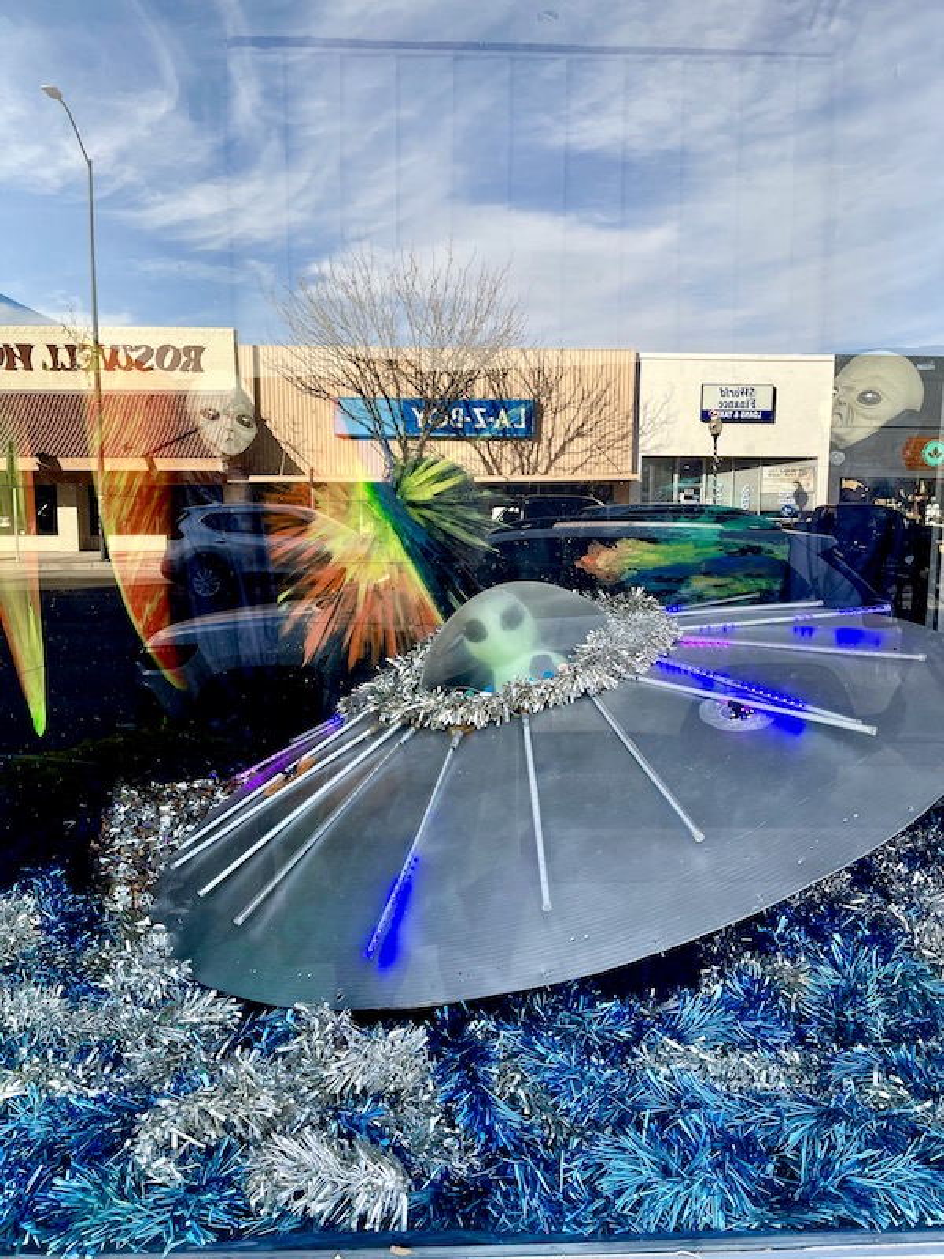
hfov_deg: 53.1
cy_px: 630
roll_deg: -0.6
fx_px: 945
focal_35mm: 26
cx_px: 472
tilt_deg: -6.6
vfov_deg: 67.3
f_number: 1.6
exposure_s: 1/432
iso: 32
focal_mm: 5.1
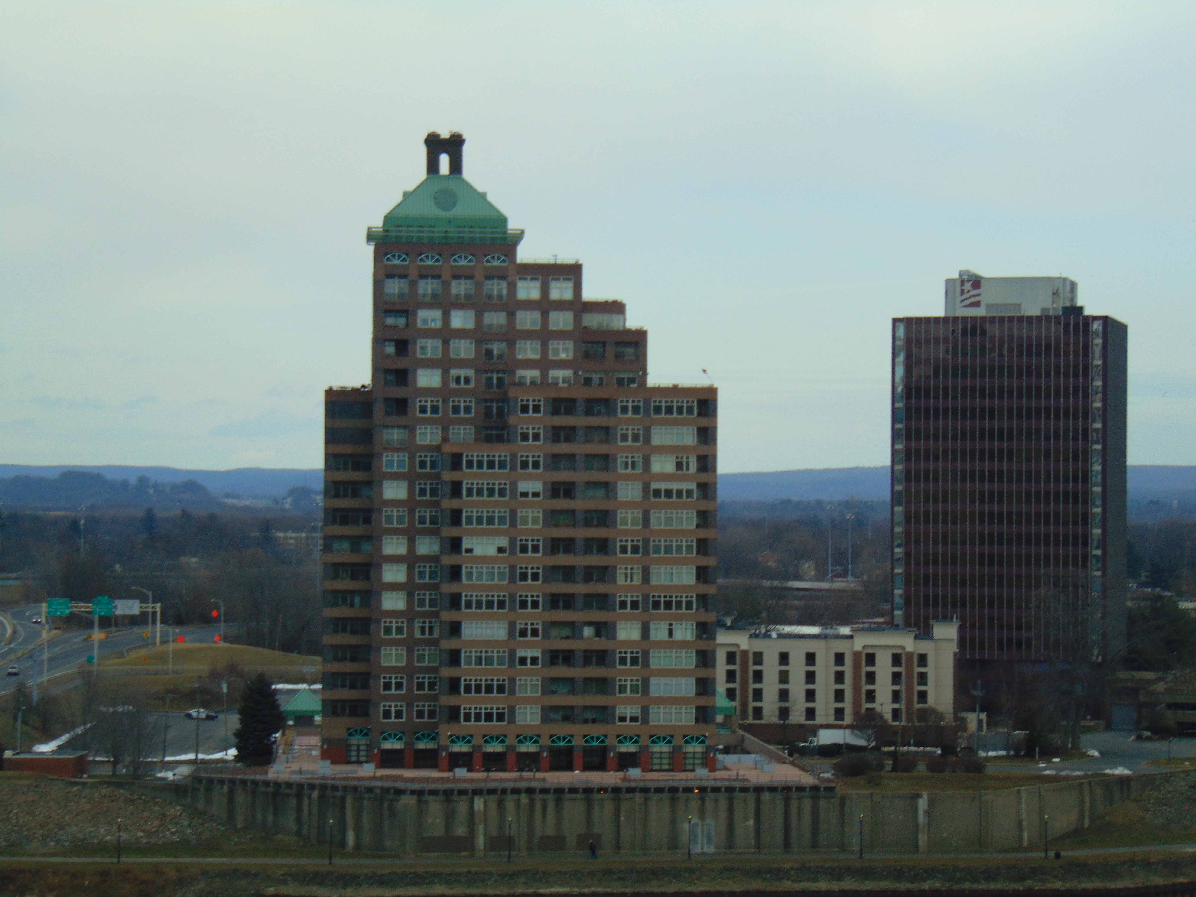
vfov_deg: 13.7
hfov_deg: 18.2
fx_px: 3731
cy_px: 448
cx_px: 598
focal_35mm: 108
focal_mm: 19.4
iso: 80
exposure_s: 1/320
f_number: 3.9
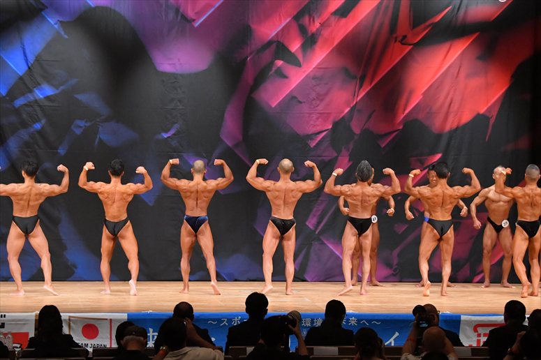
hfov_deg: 16.1
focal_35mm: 127
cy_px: 180
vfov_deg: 10.8
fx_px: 1908
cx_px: 270
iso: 6400
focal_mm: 85
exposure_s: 1/400
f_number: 5.6
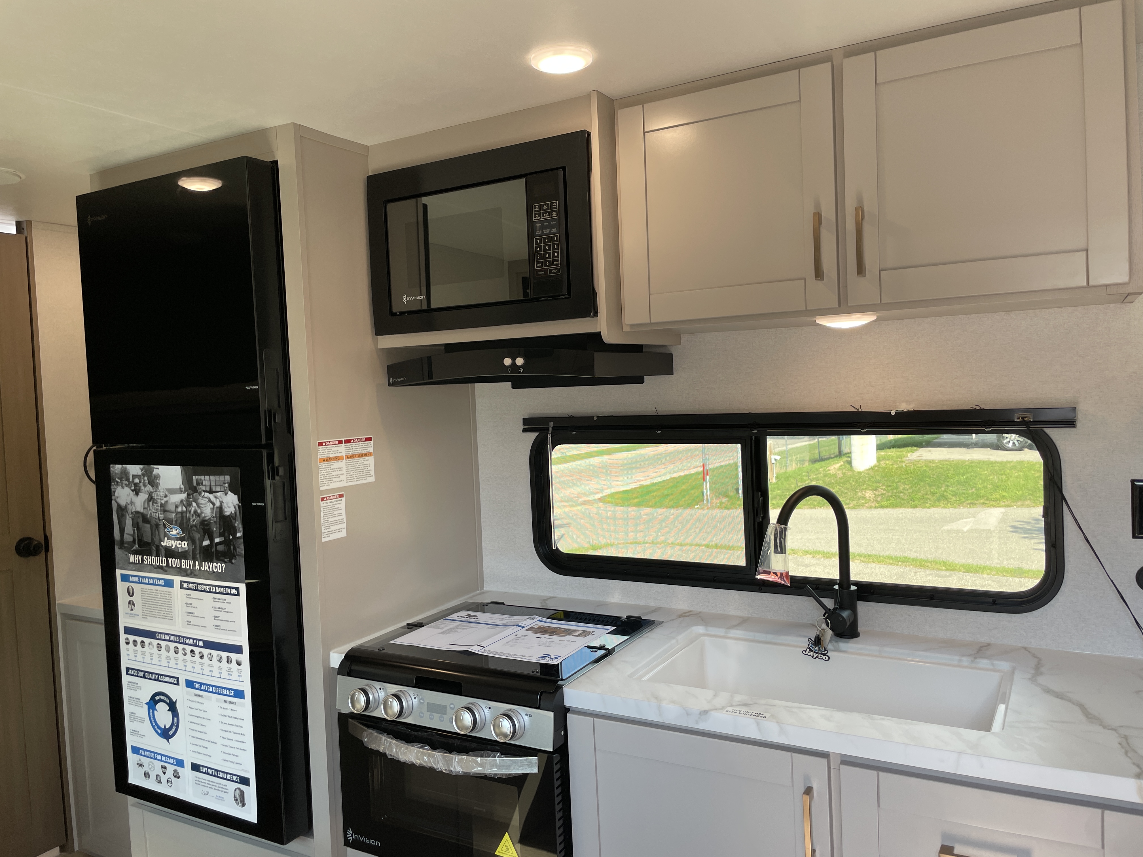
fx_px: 859
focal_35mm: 26
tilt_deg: -0.9
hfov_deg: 67.3
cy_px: 428
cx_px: 572
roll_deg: +2.1
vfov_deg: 53.1
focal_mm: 4.2
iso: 40
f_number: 1.6
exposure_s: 1/121
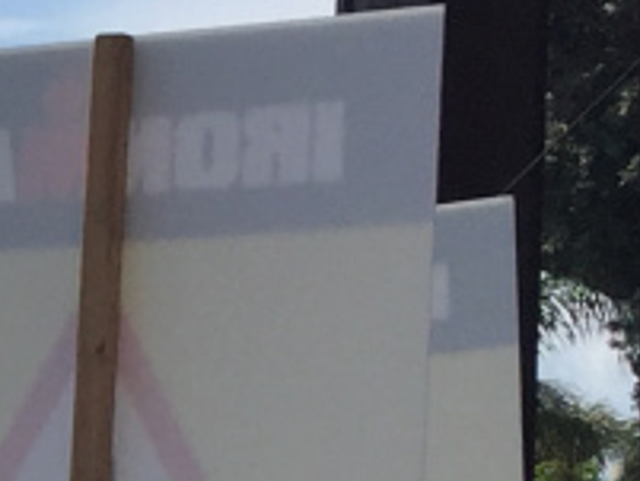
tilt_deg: -3.2
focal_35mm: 231
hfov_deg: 7.8
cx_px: -1009
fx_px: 4273
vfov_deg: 6.2
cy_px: 1019
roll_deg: +0.9
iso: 32
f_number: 2.2
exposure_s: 1/3049
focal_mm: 4.15
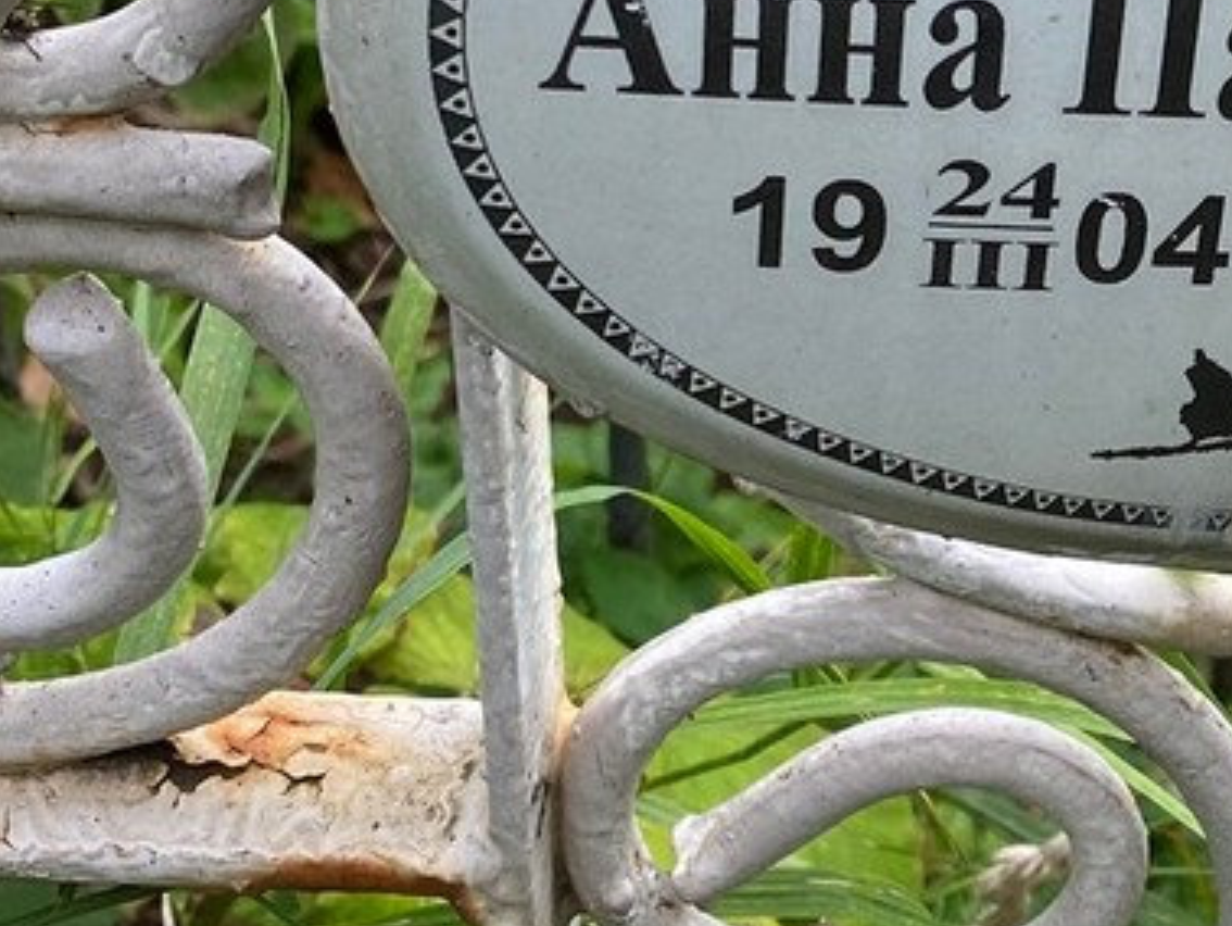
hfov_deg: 18.8
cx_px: 1457
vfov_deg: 14.9
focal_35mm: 99
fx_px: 3526
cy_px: 248
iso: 32
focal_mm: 4.25
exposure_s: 1/264
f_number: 1.8
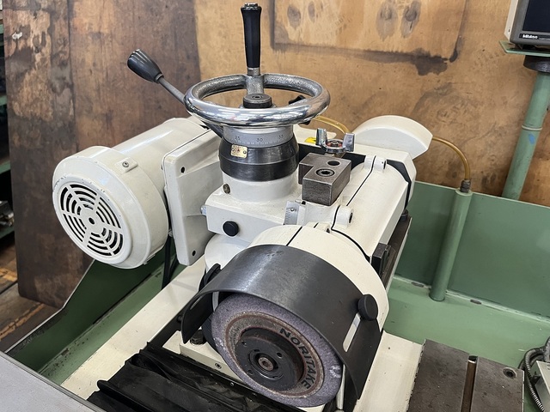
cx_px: 275
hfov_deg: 67.3
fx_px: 413
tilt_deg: -30.9
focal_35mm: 26
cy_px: 206
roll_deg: +1.0
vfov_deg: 53.1
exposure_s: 1/73
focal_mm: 5.1
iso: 125
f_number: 1.6
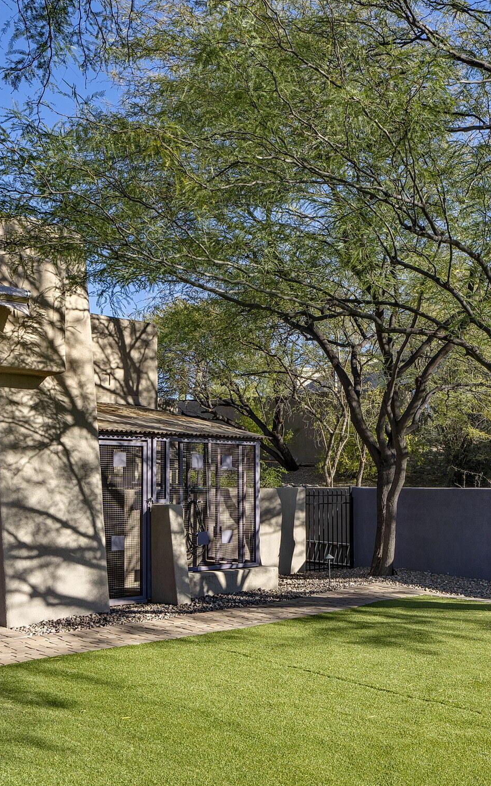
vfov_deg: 53.6
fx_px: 771
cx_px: 277
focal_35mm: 36
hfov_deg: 35.3
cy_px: 478
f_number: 9
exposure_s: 1/160
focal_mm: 19
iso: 100
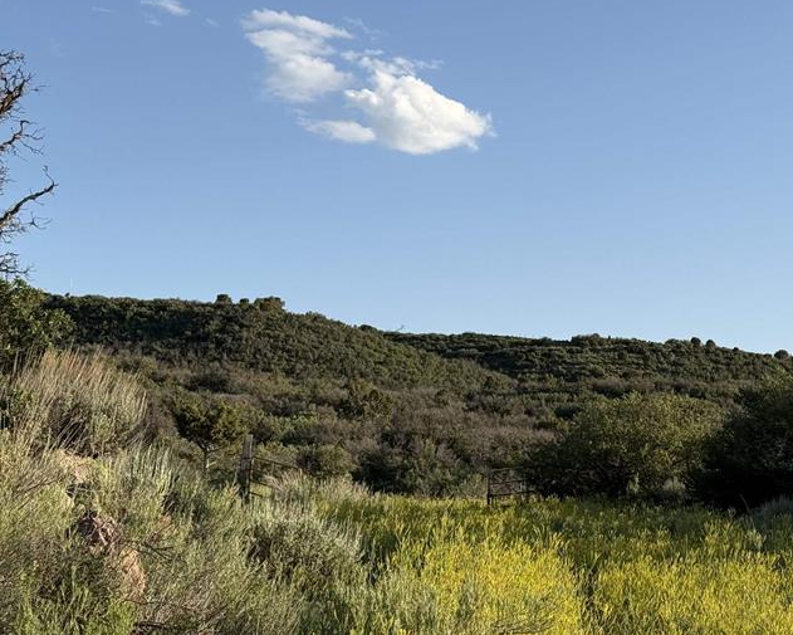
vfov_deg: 20.1
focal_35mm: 76
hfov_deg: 24.9
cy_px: 228
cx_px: 563
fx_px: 1784
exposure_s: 1/2667
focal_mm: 6.76
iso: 64
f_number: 1.78
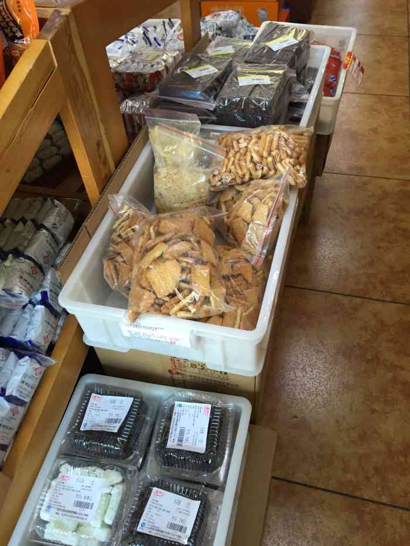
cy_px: 273
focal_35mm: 29
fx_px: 458
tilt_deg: -48.7
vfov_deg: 61.7
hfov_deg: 48.2
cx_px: 205
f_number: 2.2
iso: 64
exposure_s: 1/33
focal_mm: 4.15
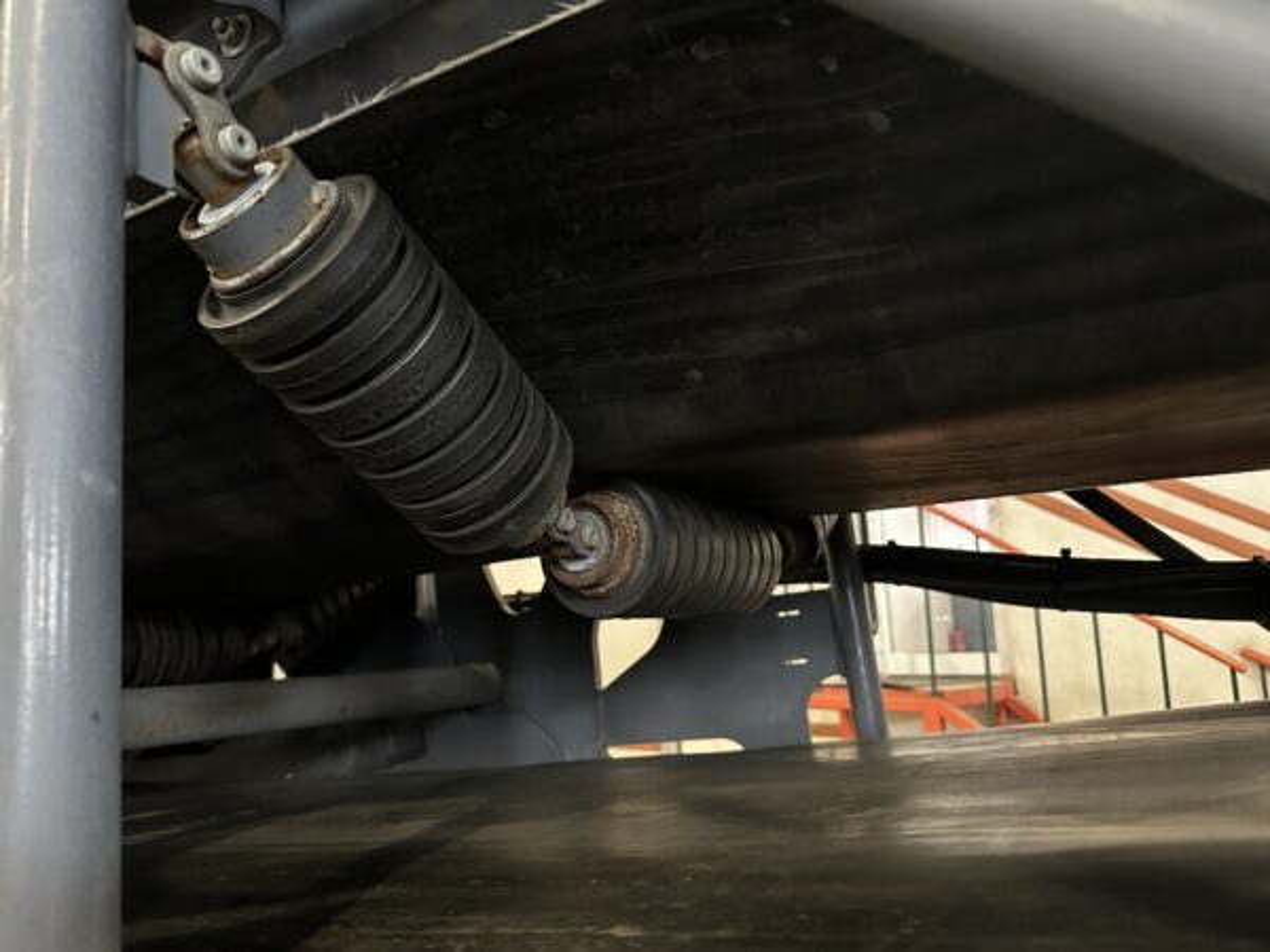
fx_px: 881
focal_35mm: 24
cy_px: 476
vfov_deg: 56.8
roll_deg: +1.2
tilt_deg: +9.6
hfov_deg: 71.6
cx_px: 635
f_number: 1.78
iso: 800
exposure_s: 1/25
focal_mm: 6.86
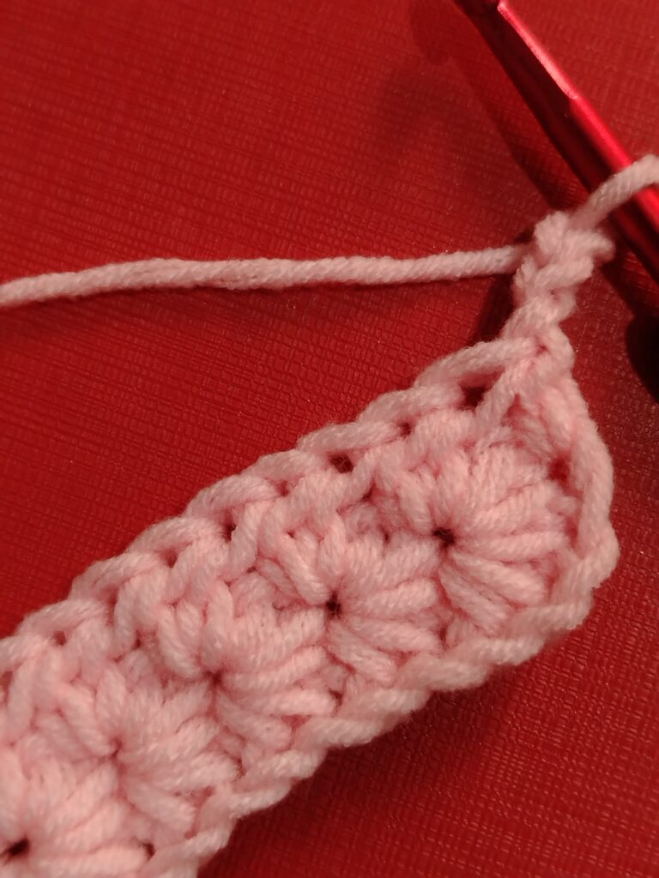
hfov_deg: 30.3
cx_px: 330
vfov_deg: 39.7
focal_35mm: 48
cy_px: 439
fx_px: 1218
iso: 2103
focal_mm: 5.25
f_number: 1.75
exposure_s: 1/33.3
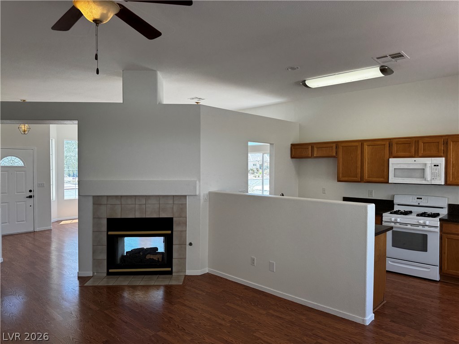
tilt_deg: -1.9
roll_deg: -0.3
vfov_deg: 56.8
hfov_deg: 71.6
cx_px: 230
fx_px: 318
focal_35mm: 24
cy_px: 172
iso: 80
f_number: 1.78
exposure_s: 1/402
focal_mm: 6.76
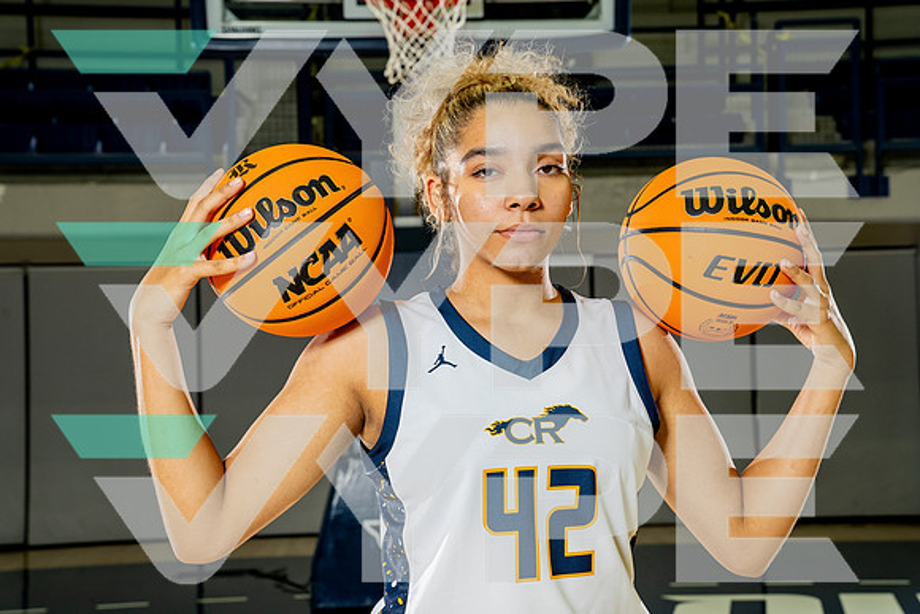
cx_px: 460
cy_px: 307
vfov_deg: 23.8
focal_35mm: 57
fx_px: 1457
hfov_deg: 35.0
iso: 640
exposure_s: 1/250
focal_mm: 57
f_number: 7.1
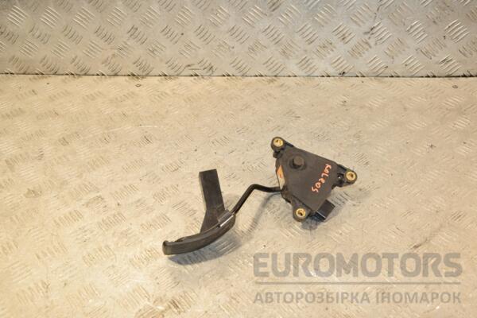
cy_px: 159
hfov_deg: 46.4
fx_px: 556
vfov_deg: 31.9
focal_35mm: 42
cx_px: 238
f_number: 6.3
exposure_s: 1/200
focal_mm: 28
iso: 800
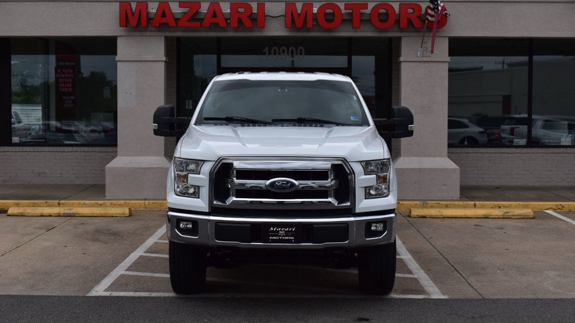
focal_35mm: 50
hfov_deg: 41.7
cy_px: 147
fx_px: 755
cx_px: 284
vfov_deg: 24.2
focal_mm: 31
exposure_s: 1/500
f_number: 11
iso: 250
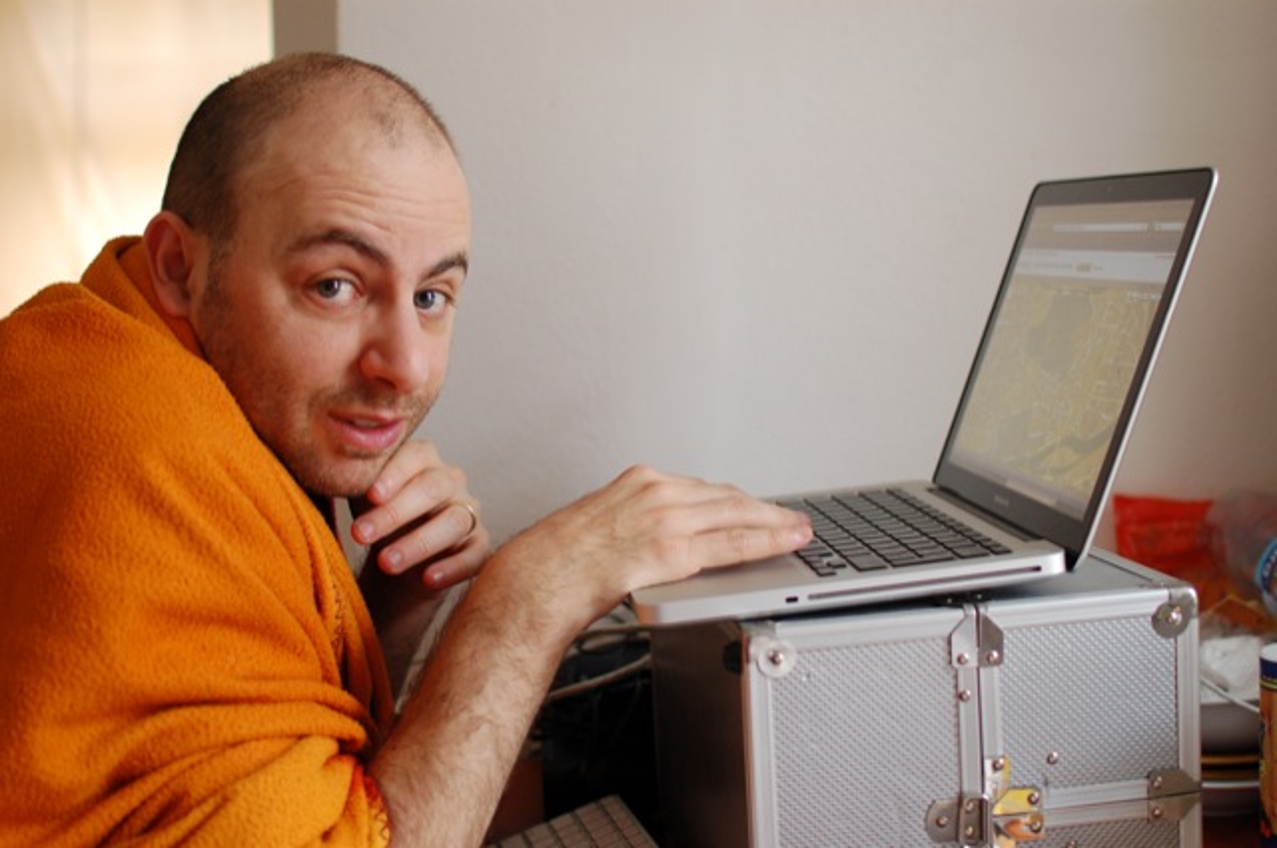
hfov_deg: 37.9
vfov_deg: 25.7
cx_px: 638
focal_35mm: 52
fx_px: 1860
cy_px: 424
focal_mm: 35
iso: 400
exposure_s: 1/30
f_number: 2.8
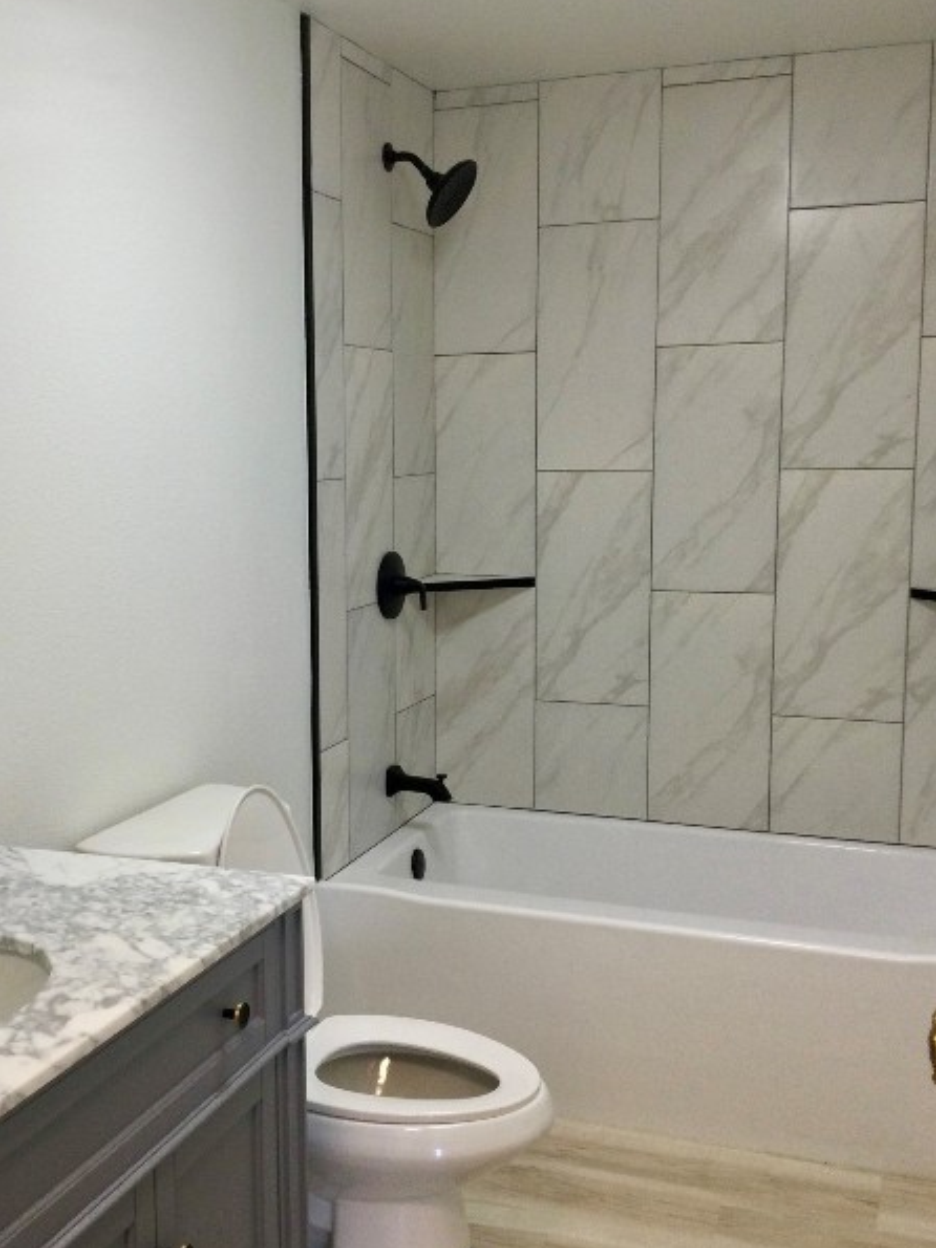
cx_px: 367
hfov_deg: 35.8
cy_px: 657
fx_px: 1443
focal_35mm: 40
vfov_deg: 46.8
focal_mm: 3.3
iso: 50
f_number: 2.4
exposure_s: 1/30
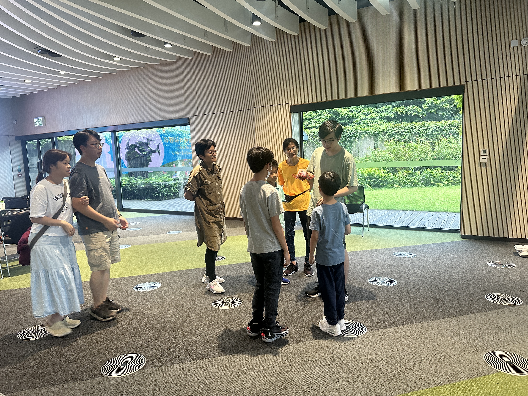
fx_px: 366
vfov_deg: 56.8
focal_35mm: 24
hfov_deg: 71.6
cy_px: 198
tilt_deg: -6.9
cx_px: 264
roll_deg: +2.3
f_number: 1.78
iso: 250
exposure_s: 1/60
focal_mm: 6.86
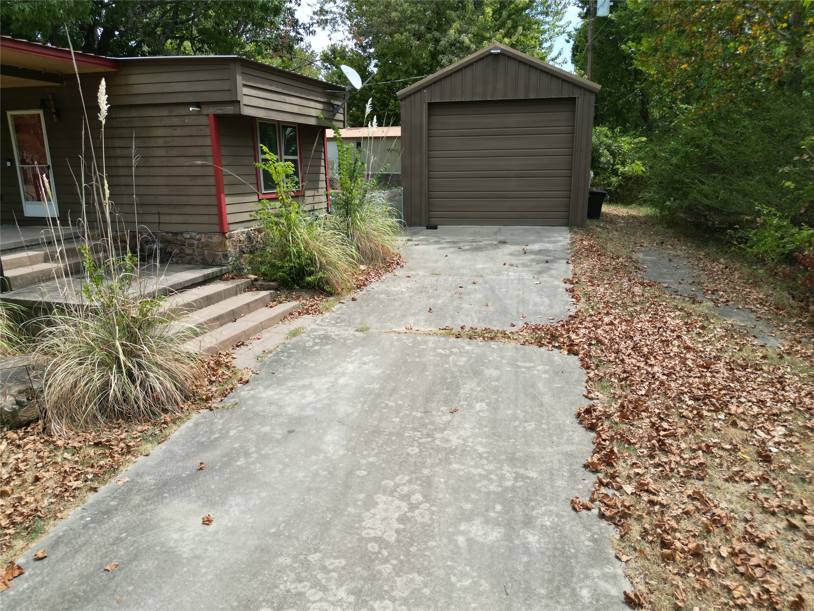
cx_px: 407
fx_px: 564
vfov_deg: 56.8
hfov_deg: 71.6
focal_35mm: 24
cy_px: 306
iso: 110
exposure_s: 1/1500
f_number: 1.7
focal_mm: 6.72
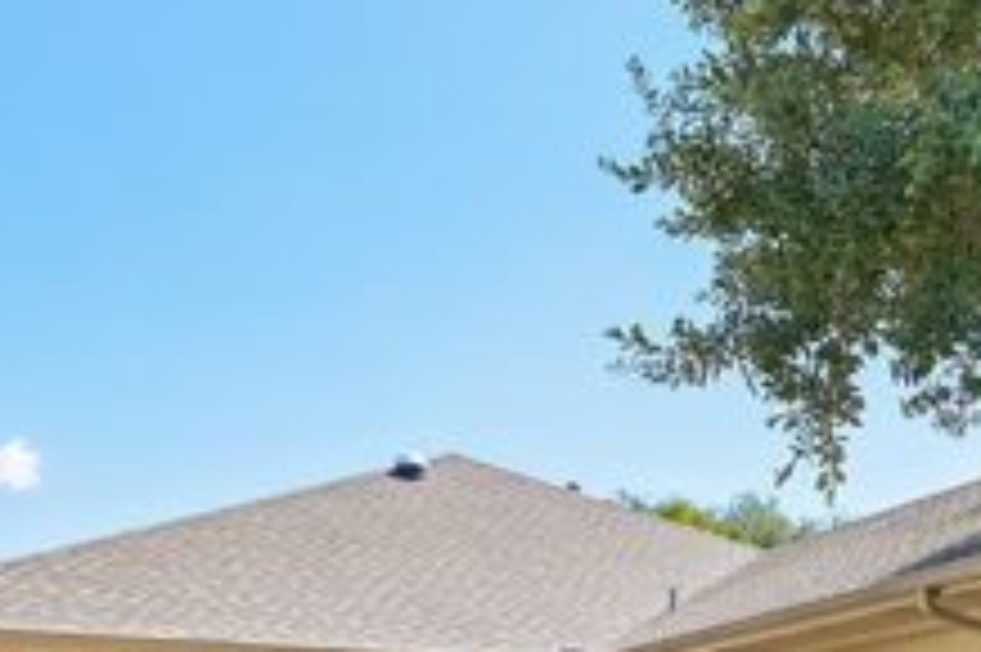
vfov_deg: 23.4
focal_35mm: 55
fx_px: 1498
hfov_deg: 35.5
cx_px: 734
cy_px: 672
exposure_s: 1/320
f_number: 8
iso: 400
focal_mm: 24
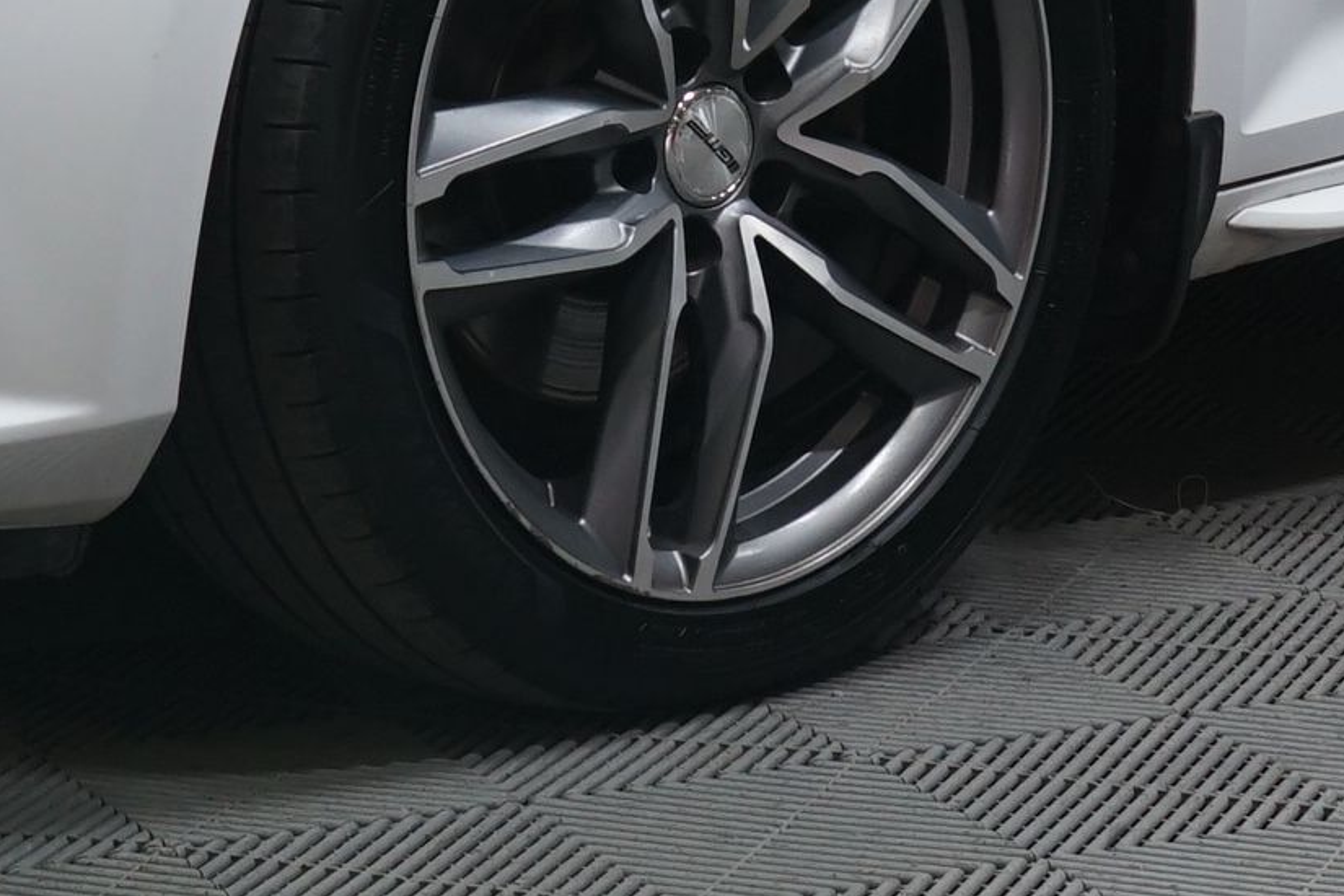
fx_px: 6234
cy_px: -847
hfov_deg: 12.3
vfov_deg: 7.9
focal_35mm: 167
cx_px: 803
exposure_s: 1/25
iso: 800
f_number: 5.6
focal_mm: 35
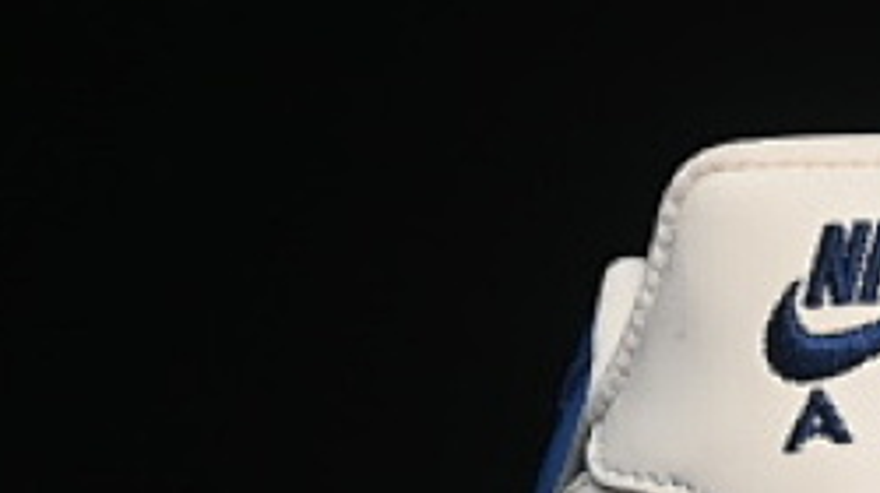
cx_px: 1257
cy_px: 479
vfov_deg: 3.6
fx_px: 7925
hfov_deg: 6.3
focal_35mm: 340
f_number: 6.3
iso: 160
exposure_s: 1/60
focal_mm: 50
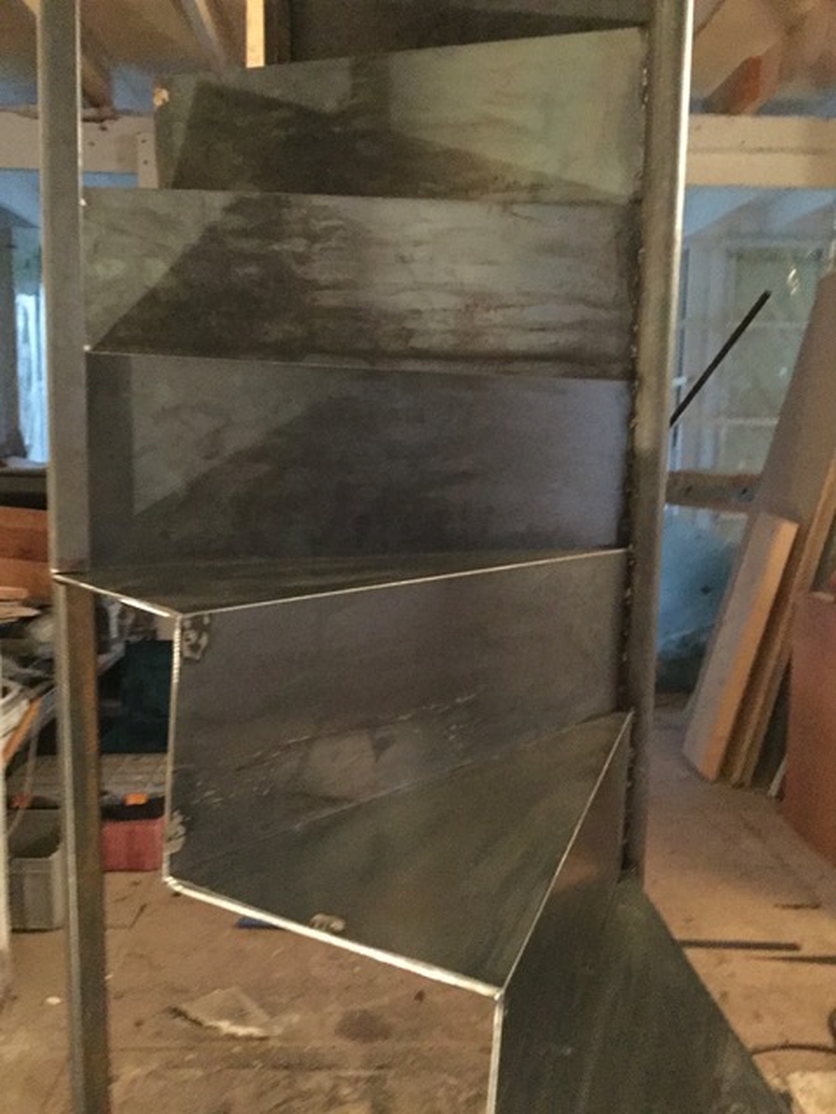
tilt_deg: -8.3
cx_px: 418
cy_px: 557
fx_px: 998
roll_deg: -1.0
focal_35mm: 31
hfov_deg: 45.4
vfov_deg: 58.4
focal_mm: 3.3
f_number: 2.4
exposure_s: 1/17
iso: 800
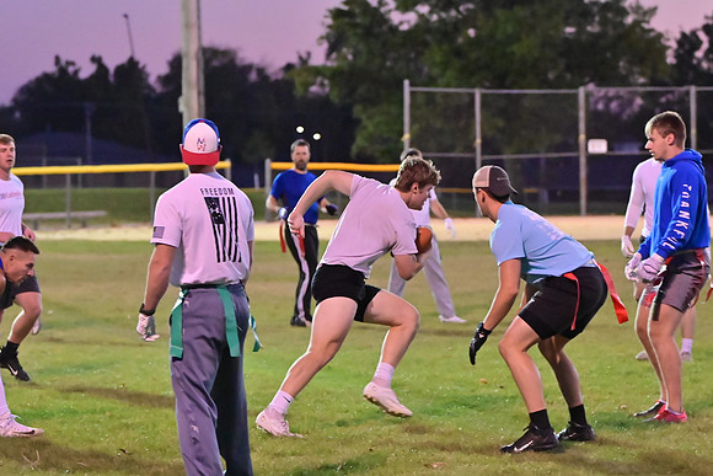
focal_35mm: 165
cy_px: 238
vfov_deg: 8.3
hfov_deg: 12.4
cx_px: 356
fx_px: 3269
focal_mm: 110
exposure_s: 1/500
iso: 6400
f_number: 4
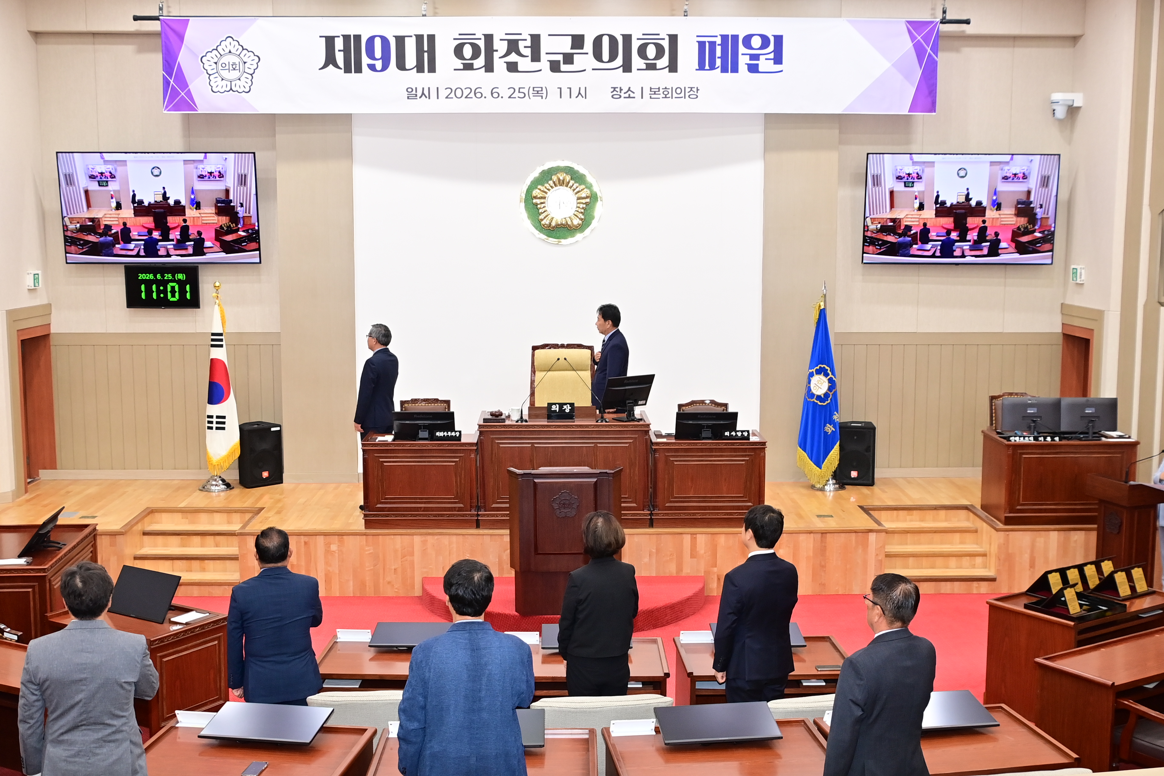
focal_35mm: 42
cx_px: 582
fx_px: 1358
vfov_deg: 31.9
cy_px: 388
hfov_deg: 46.4
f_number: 5.6
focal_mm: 28
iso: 800
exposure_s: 1/100
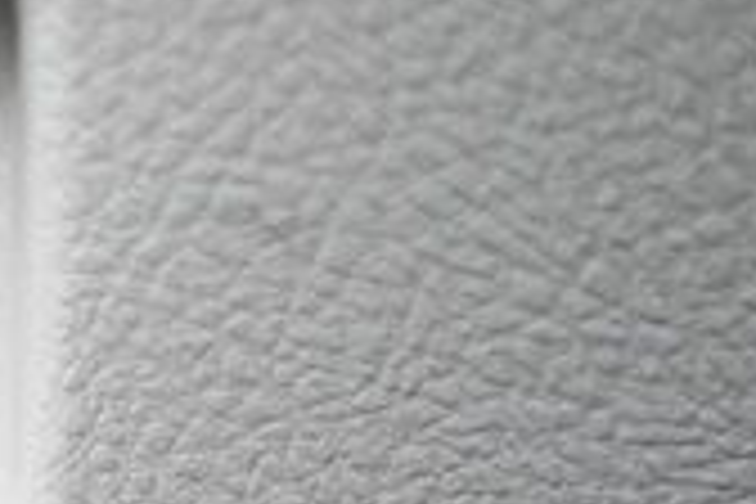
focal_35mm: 228
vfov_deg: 6.0
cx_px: -261
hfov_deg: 8.9
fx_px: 4788
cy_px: 277
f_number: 2.8
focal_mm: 60
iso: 800
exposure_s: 1/200
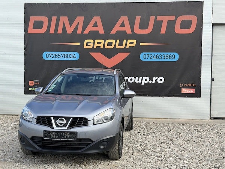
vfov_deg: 30.3
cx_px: 112
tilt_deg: -1.8
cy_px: 84
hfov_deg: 39.7
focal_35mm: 48
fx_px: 312
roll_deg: -0.9
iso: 80
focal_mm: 6.76
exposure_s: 1/1642
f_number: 1.78
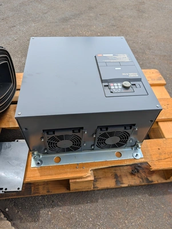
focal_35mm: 24
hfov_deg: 56.9
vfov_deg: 71.5
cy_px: 114
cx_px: 86
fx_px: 159
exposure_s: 1/6579
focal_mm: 6.9
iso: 22
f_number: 1.68
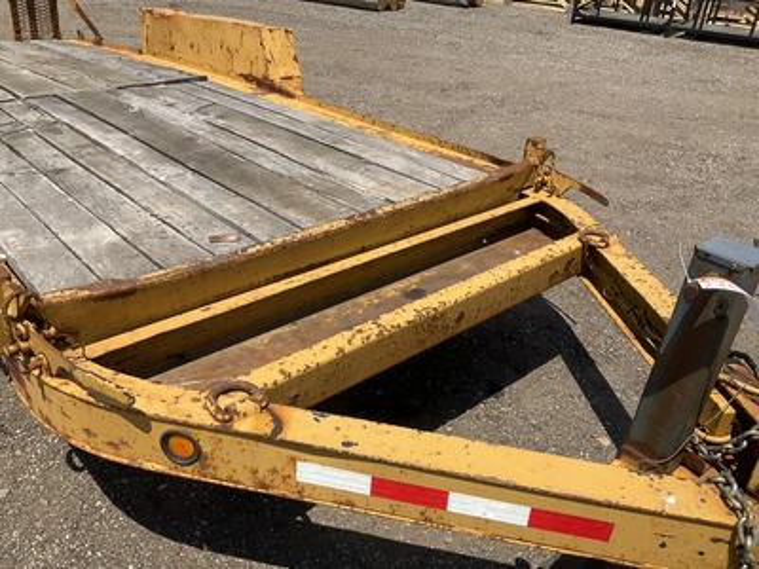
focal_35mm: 29
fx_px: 636
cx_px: 380
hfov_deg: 61.7
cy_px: 284
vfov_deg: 48.2
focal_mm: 3
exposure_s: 1/1984
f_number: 1.8
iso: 25
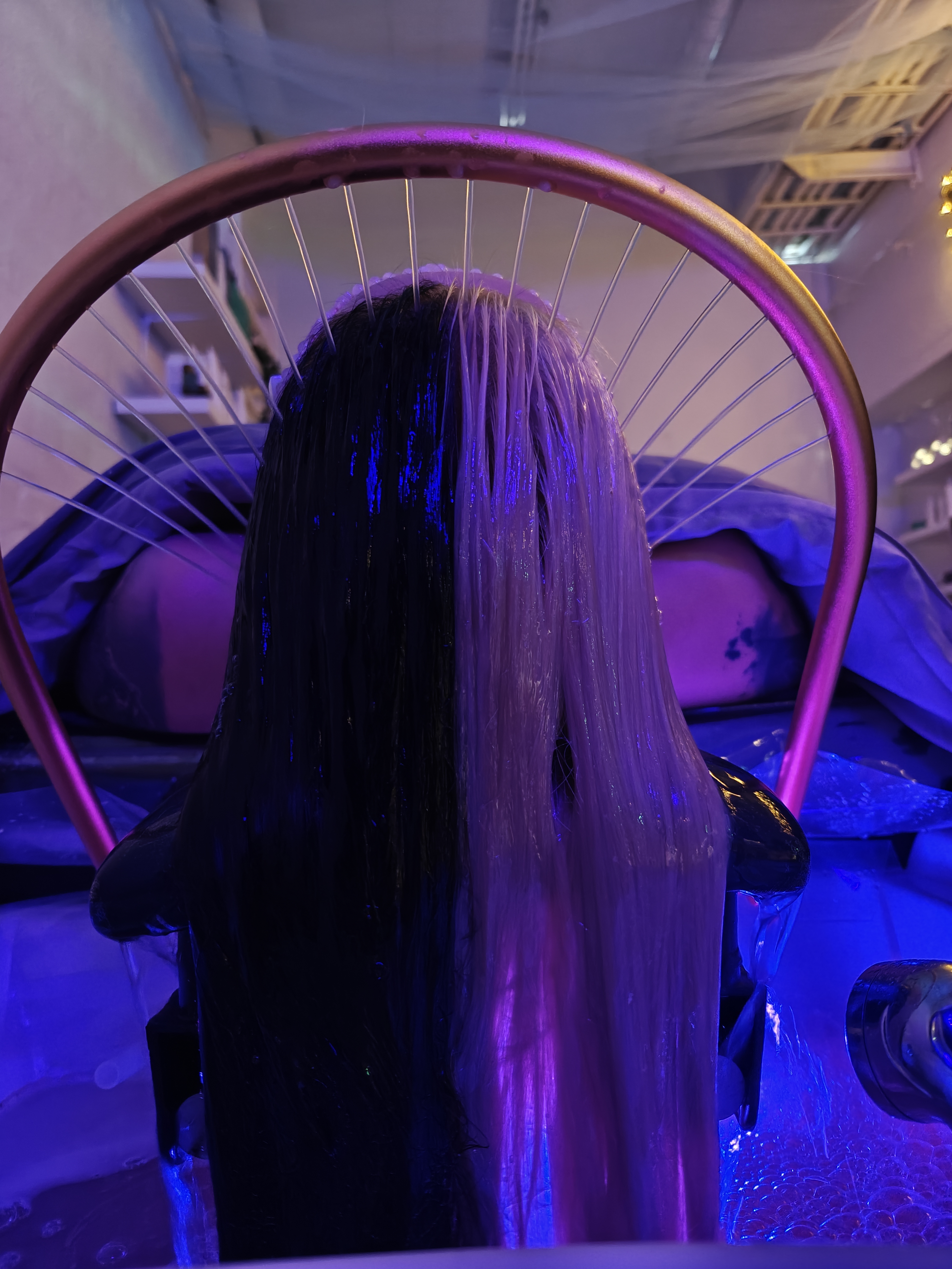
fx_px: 843
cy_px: 634
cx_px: 476
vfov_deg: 73.9
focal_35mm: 23
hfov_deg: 58.9
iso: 2500
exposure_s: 1/50
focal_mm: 6.06
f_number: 1.6
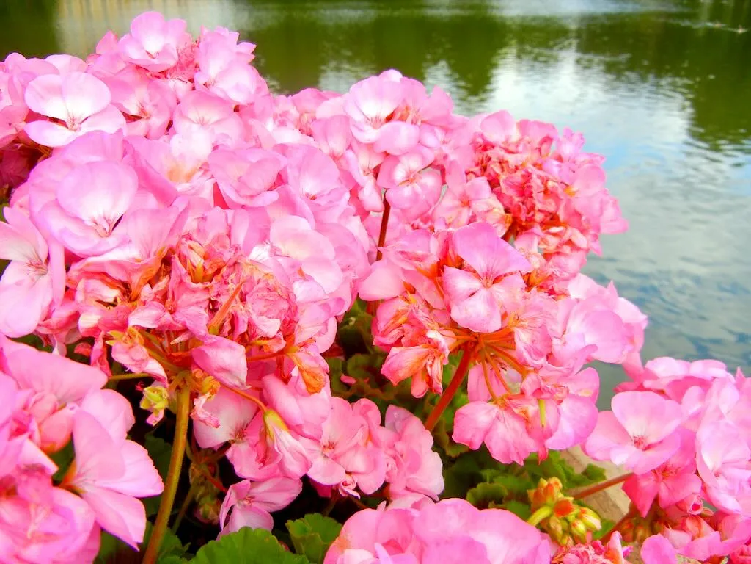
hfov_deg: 60.0
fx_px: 651
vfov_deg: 46.8
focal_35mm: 30
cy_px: 282
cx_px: 376
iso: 160
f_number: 3.5
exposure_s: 1/335
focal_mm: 5.4
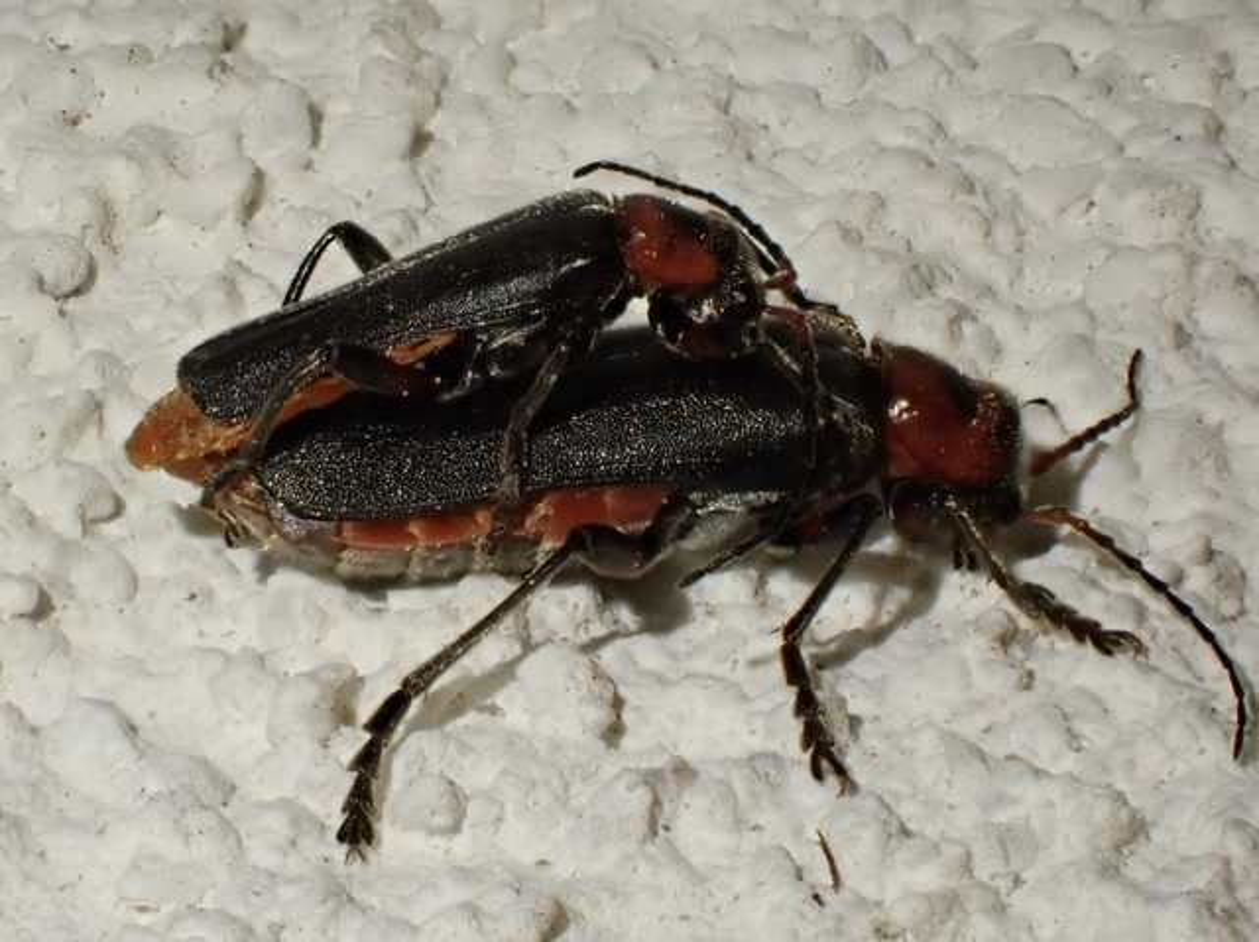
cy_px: 471
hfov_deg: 22.3
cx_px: 630
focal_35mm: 88
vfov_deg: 16.8
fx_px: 3198
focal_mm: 15.66
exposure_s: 1/80
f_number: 6.3
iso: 500
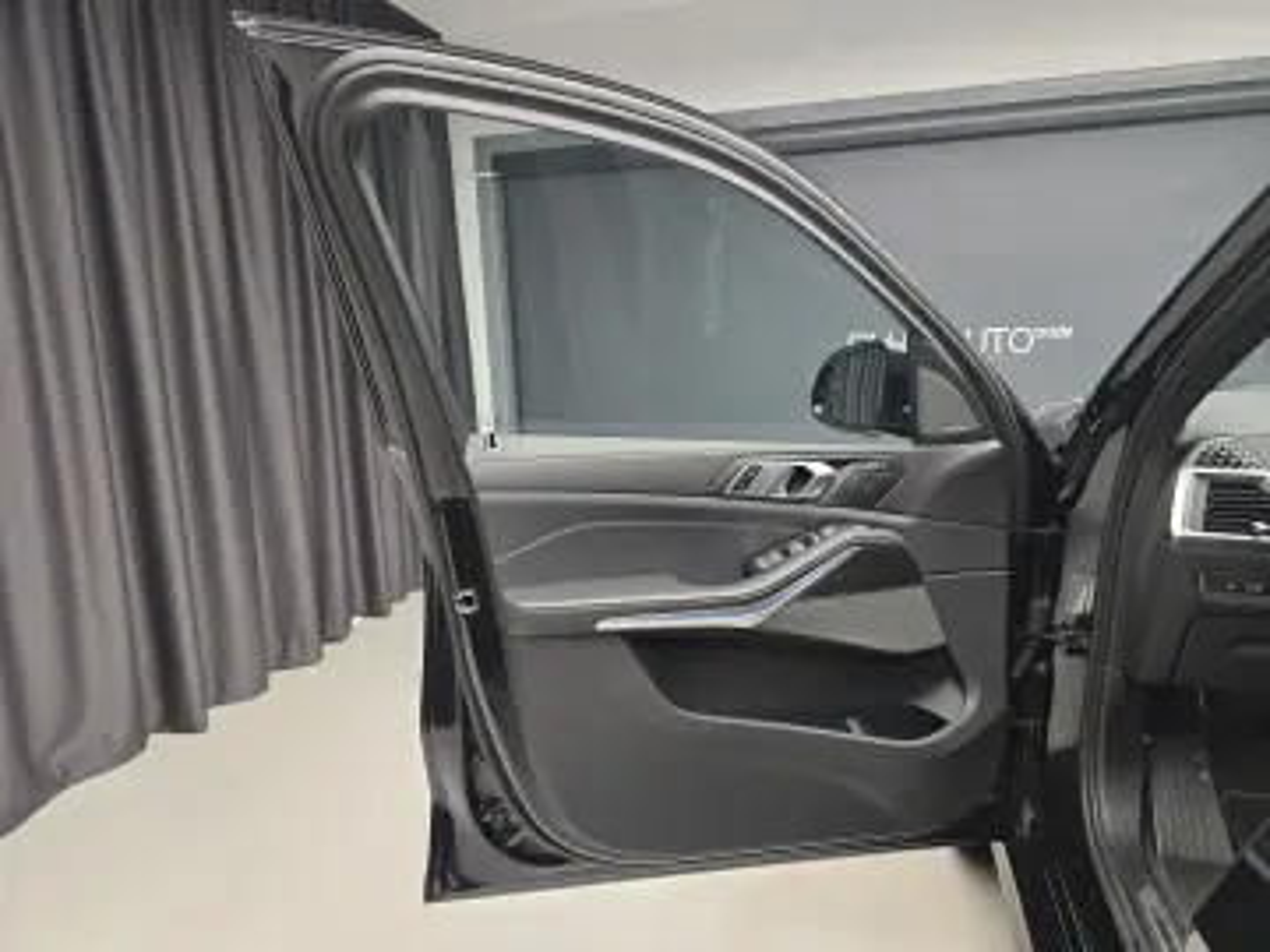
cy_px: 476
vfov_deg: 58.9
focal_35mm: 23
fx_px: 844
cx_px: 635
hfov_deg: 73.9
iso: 250
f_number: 1.7
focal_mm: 6.3
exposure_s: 1/120
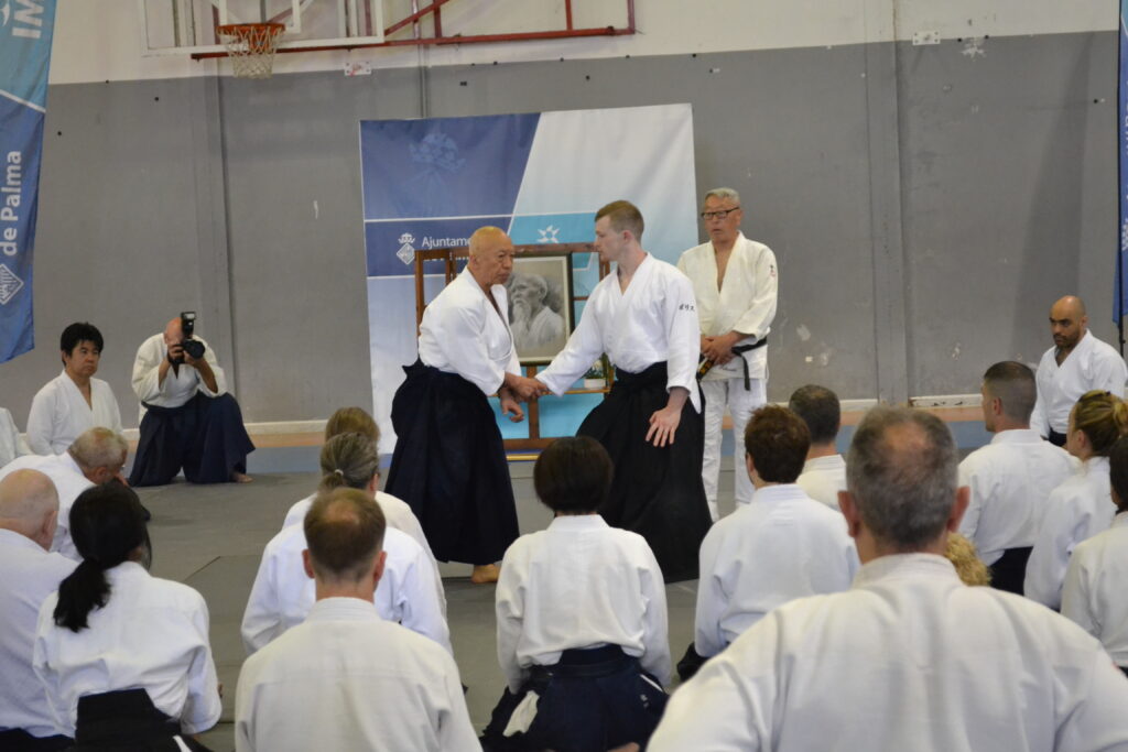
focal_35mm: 82
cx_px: 564
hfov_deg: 24.6
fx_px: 2585
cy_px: 376
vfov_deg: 16.6
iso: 3200
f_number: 5.6
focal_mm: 55
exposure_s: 1/125
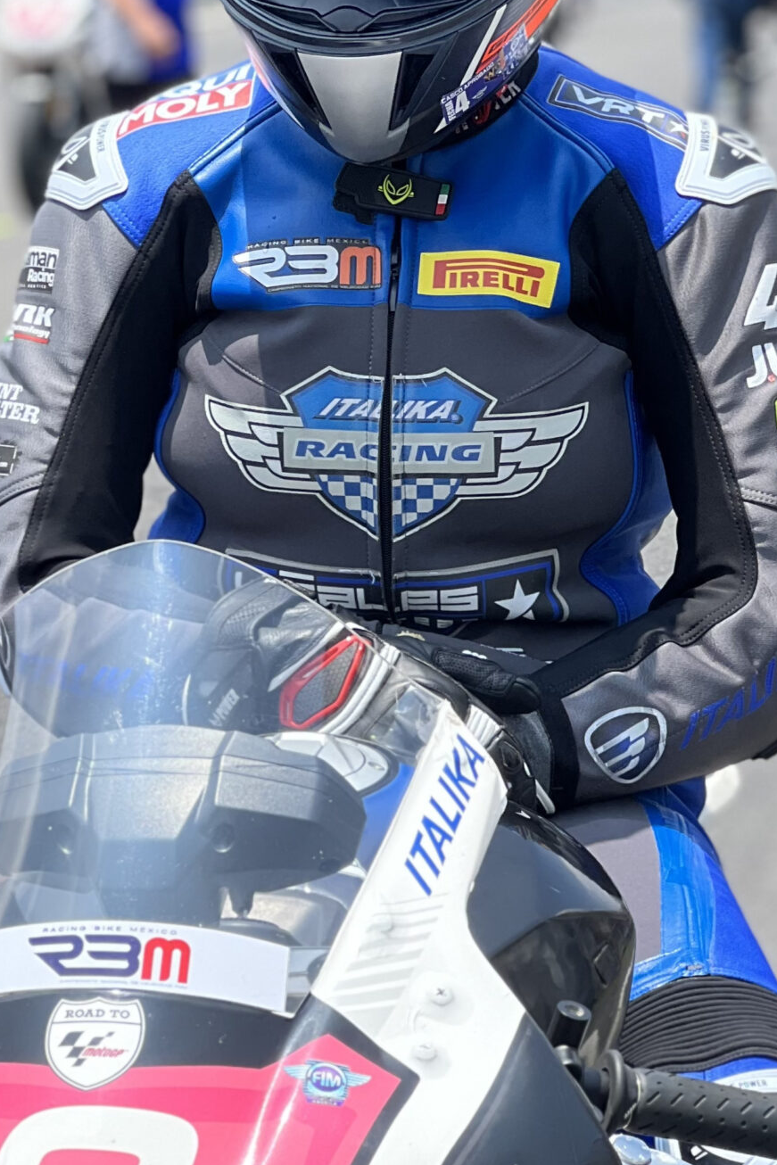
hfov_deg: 8.7
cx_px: 274
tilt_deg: -7.9
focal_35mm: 157
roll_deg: -0.1
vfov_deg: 13.1
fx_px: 5081
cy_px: 574
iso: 32
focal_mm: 9
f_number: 2.8
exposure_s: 1/309
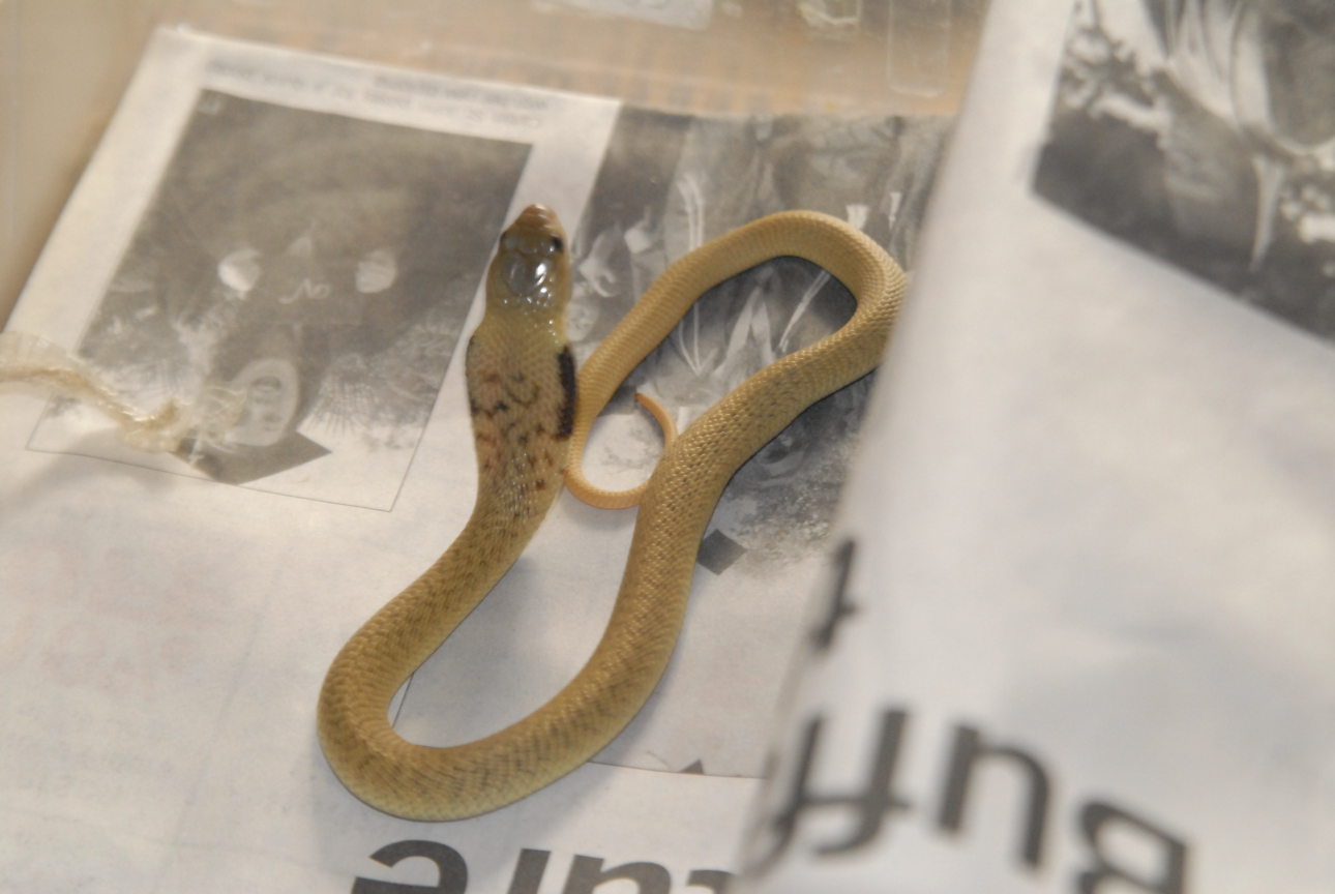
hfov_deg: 18.2
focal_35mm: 112
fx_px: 4178
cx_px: 668
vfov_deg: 12.2
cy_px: 447
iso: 1100
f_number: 5.6
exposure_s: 1/50
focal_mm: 75
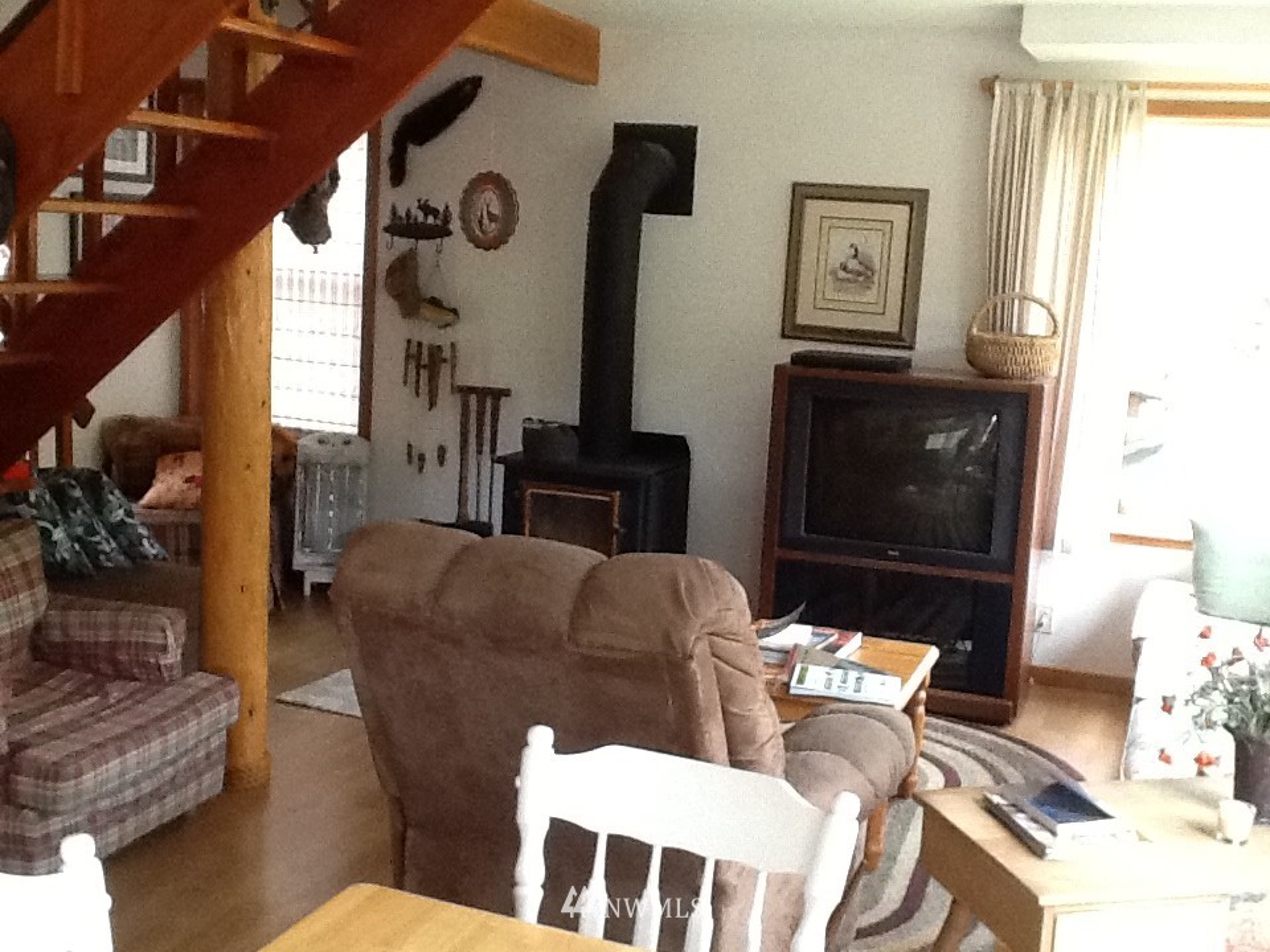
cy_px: 476
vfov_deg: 32.9
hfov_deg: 42.9
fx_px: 1614
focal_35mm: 44
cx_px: 635
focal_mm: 2.03
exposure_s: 1/30
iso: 250
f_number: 2.4
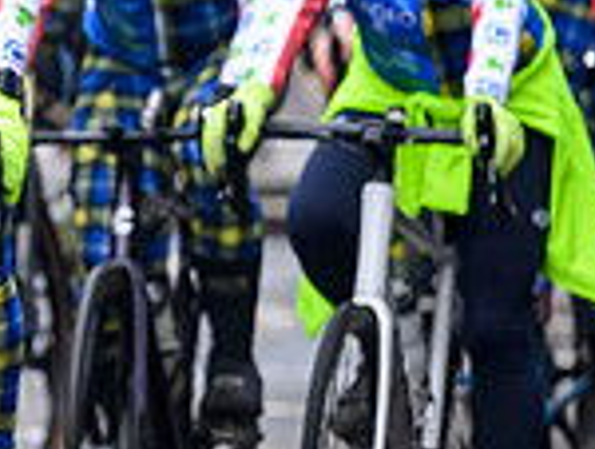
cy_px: 123
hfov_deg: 2.0
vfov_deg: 1.5
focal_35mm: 988
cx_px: -247
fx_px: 17010
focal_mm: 180
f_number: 2.8
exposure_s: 1/800
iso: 1600
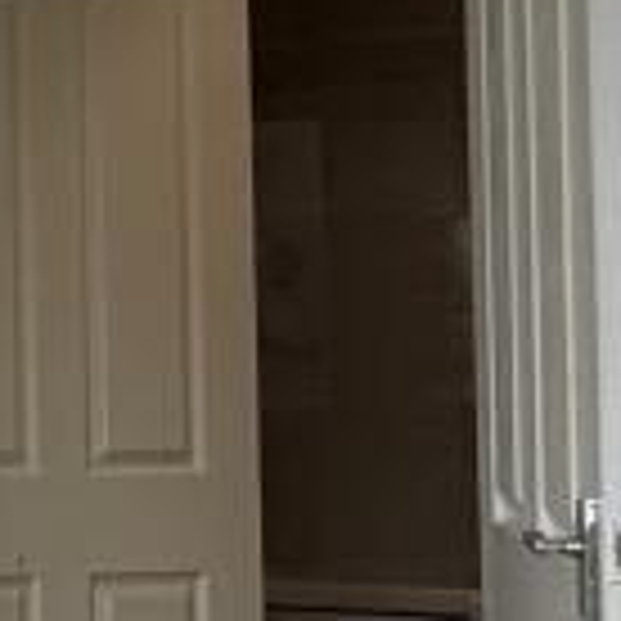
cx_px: -958
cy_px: 302
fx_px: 1867
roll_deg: +0.3
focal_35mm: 92
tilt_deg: +2.0
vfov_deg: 18.9
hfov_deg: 13.1
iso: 100
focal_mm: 2.2
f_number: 2.2
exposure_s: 1/121
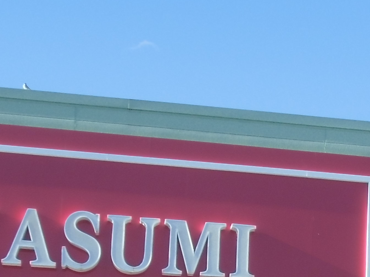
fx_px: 1389
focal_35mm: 130
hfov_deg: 14.7
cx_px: 444
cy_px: 416
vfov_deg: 11.0
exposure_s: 1/250
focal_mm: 6.67
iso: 64
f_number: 3.9
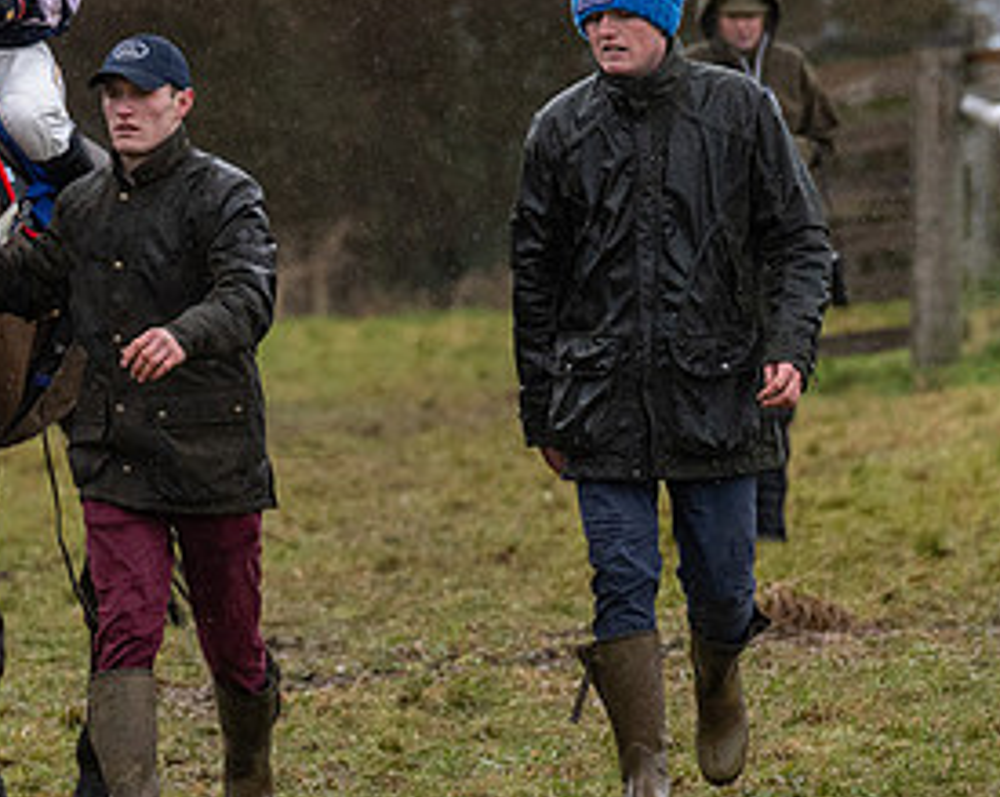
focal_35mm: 693
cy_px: 226
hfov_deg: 2.8
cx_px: 223
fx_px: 20474
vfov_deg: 2.2
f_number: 4
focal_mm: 200
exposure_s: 1/1250
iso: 800
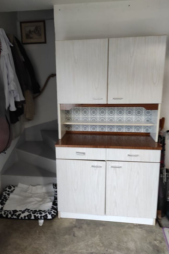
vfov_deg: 67.4
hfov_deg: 47.9
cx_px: 76
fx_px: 190
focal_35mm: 27
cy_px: 125
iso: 545
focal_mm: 5.43
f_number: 1.89
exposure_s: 1/33
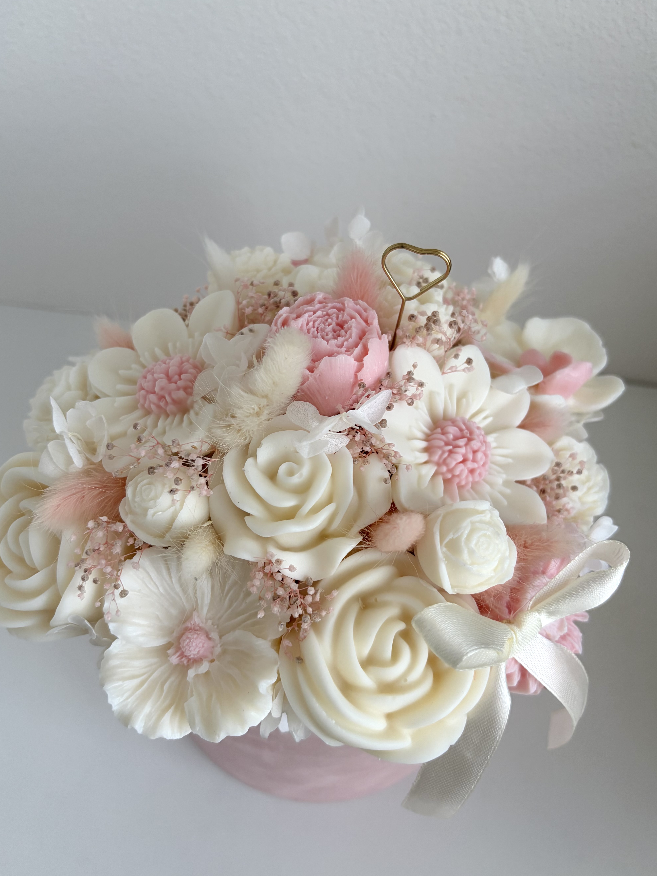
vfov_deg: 63.4
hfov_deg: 49.7
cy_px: 446
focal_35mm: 28
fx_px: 709
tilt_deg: -53.3
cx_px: 334
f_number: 1.6
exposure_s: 1/200
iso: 64
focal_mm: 5.96
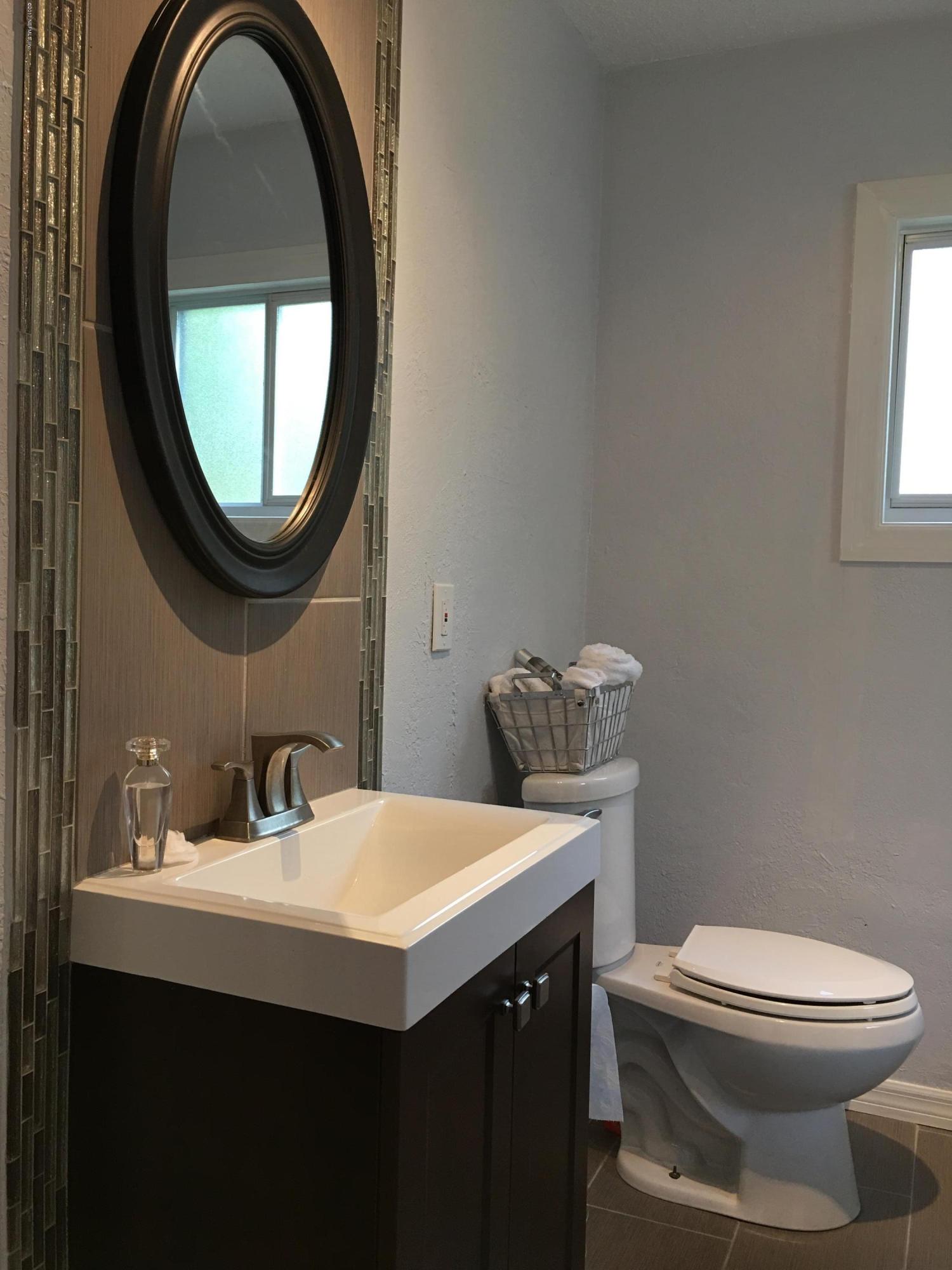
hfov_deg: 48.2
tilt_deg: -2.4
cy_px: 635
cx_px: 476
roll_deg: -1.9
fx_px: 1063
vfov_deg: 61.7
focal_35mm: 29
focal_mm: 4.15
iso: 40
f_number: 2.2
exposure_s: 1/15
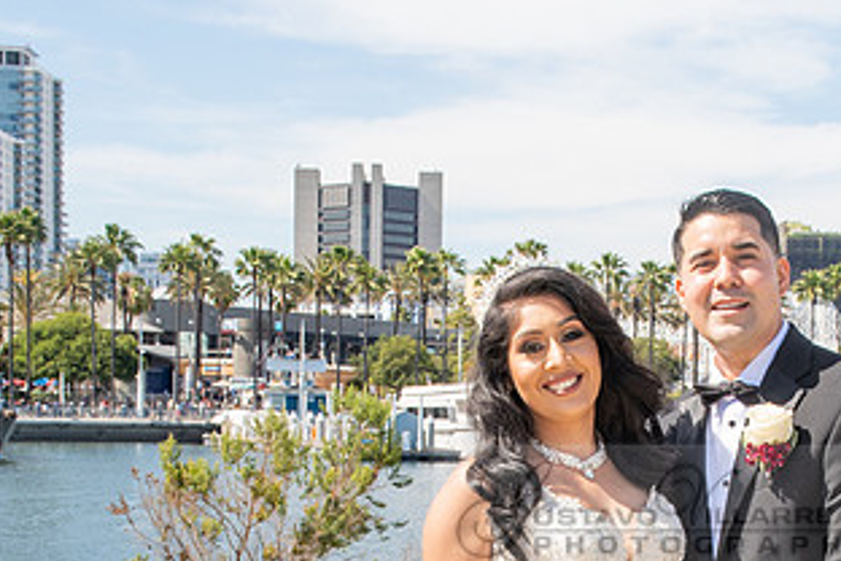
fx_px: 2172
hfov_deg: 21.8
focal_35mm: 93
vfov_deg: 14.3
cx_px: 580
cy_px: 653
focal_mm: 29
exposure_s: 1/200
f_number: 11
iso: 200
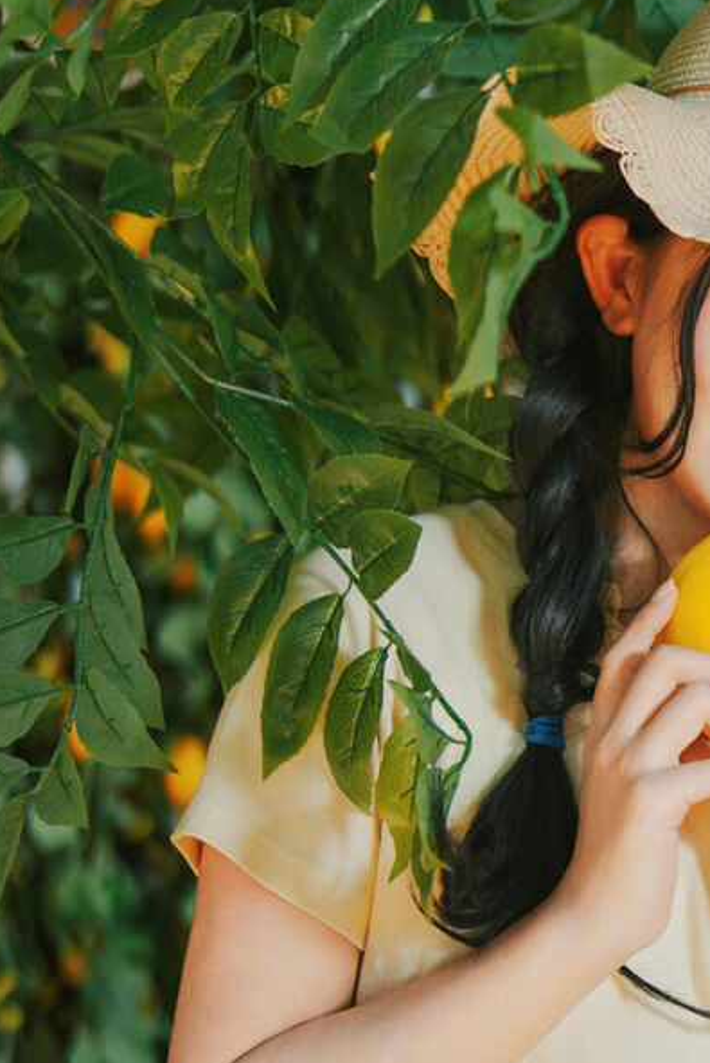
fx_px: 3932
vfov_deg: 15.2
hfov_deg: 10.3
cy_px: 92
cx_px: 618
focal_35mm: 133
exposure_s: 1/8000
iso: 400
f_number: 1.4
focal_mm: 50
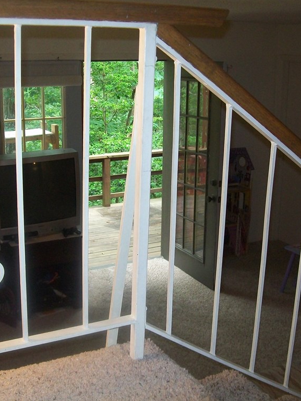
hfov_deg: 31.4
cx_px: 118
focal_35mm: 46
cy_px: 201
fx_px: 533
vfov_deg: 41.2
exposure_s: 1/60
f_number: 2.7
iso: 160
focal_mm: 6.1
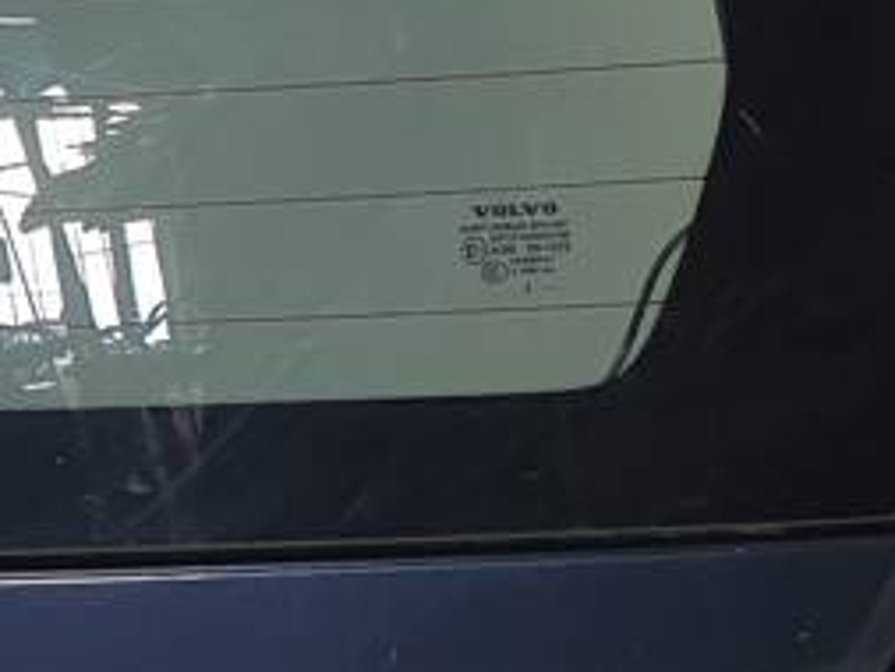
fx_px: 3828
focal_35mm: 148
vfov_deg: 10.0
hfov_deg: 11.4
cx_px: -1132
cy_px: 113
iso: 64
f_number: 2.4
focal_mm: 4.3
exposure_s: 1/100
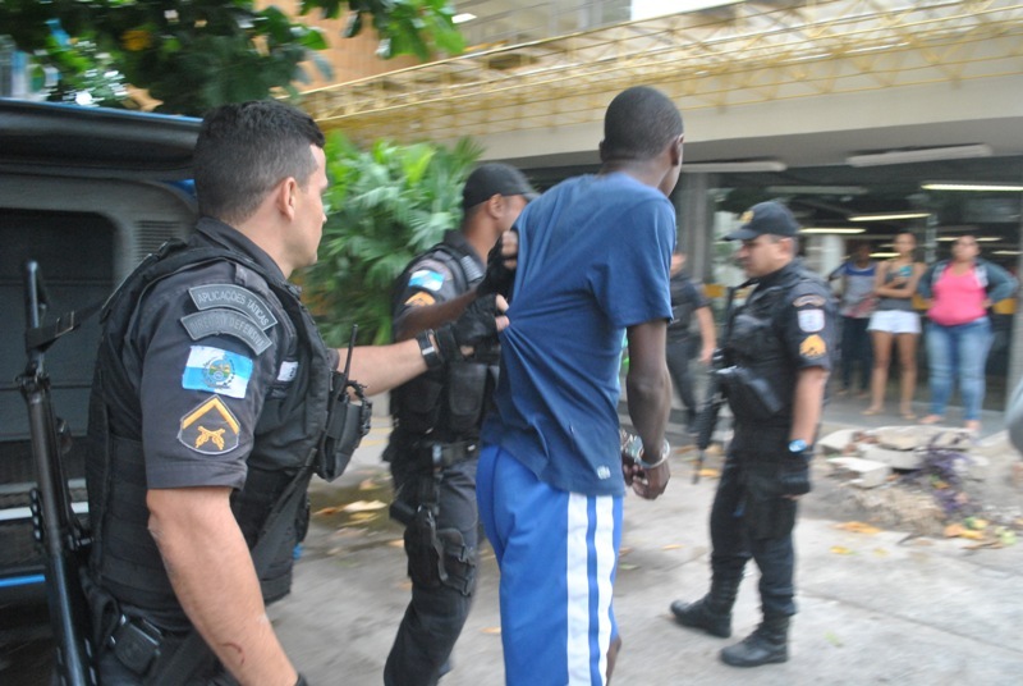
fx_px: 854
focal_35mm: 30
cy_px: 343
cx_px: 512
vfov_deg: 43.7
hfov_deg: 61.9
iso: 800
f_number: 3.8
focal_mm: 20
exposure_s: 1/50
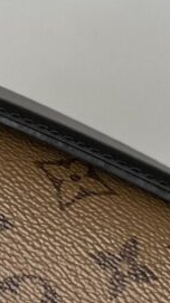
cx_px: -170
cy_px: 273
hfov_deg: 2.8
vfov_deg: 5.0
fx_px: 3486
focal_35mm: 434
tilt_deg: -23.7
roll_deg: -19.2
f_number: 2.8
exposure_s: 1/121
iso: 160
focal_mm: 9
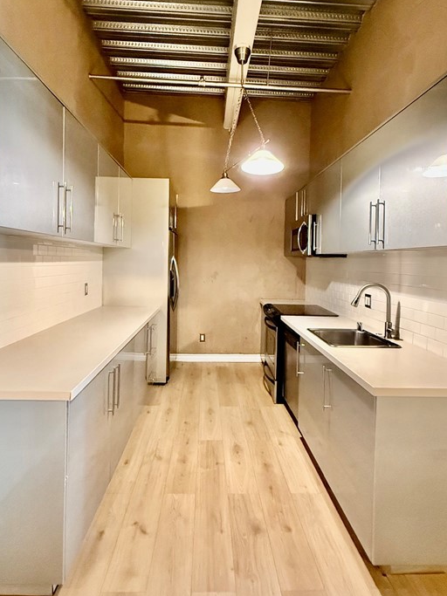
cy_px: 270
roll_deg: -0.8
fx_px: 362
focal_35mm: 21
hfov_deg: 63.4
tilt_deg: -0.5
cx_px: 217
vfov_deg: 78.8
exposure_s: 1/60
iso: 1250
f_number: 2.2
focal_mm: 2.22
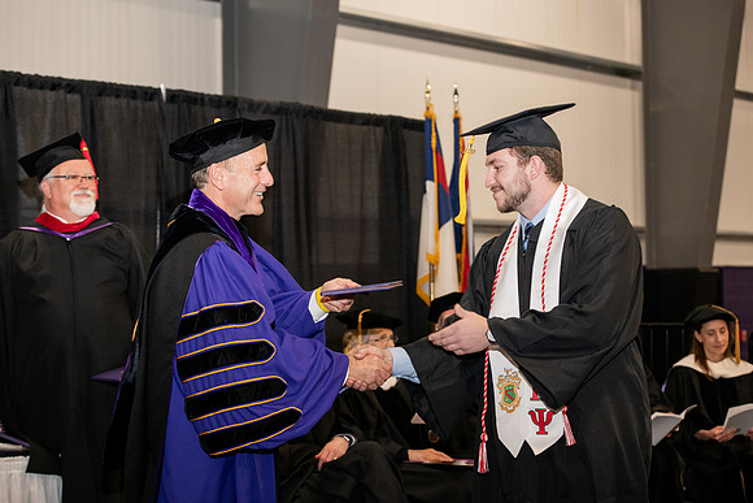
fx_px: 1464
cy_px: 252
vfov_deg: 19.5
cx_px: 376
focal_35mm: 70
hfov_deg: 28.8
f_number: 5
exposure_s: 1/200
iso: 2000
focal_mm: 70
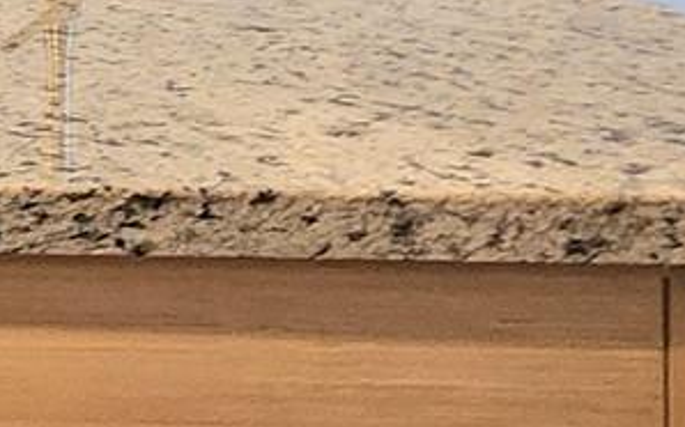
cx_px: -264
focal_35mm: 74
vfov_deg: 15.9
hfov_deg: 23.7
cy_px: -247
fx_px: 1381
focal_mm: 2.2
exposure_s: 1/30
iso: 320
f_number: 2.2
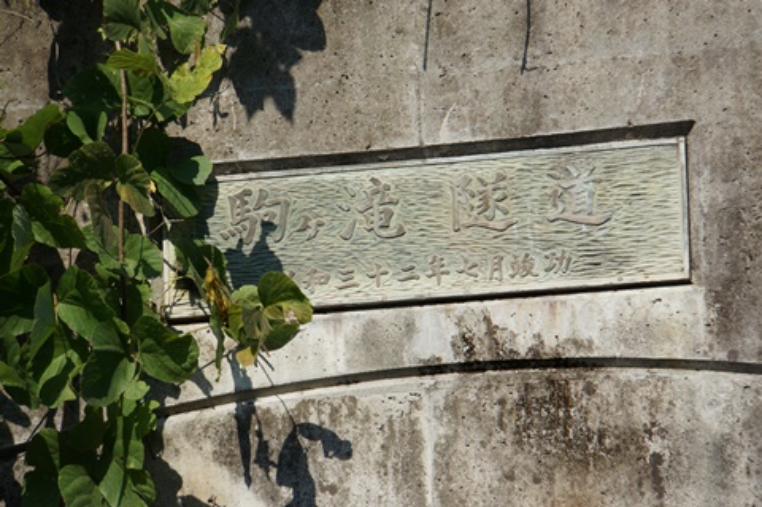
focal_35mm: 300
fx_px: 6343
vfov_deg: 4.6
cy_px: 254
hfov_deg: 6.9
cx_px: 381
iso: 100
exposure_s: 1/320
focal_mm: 200
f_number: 7.1
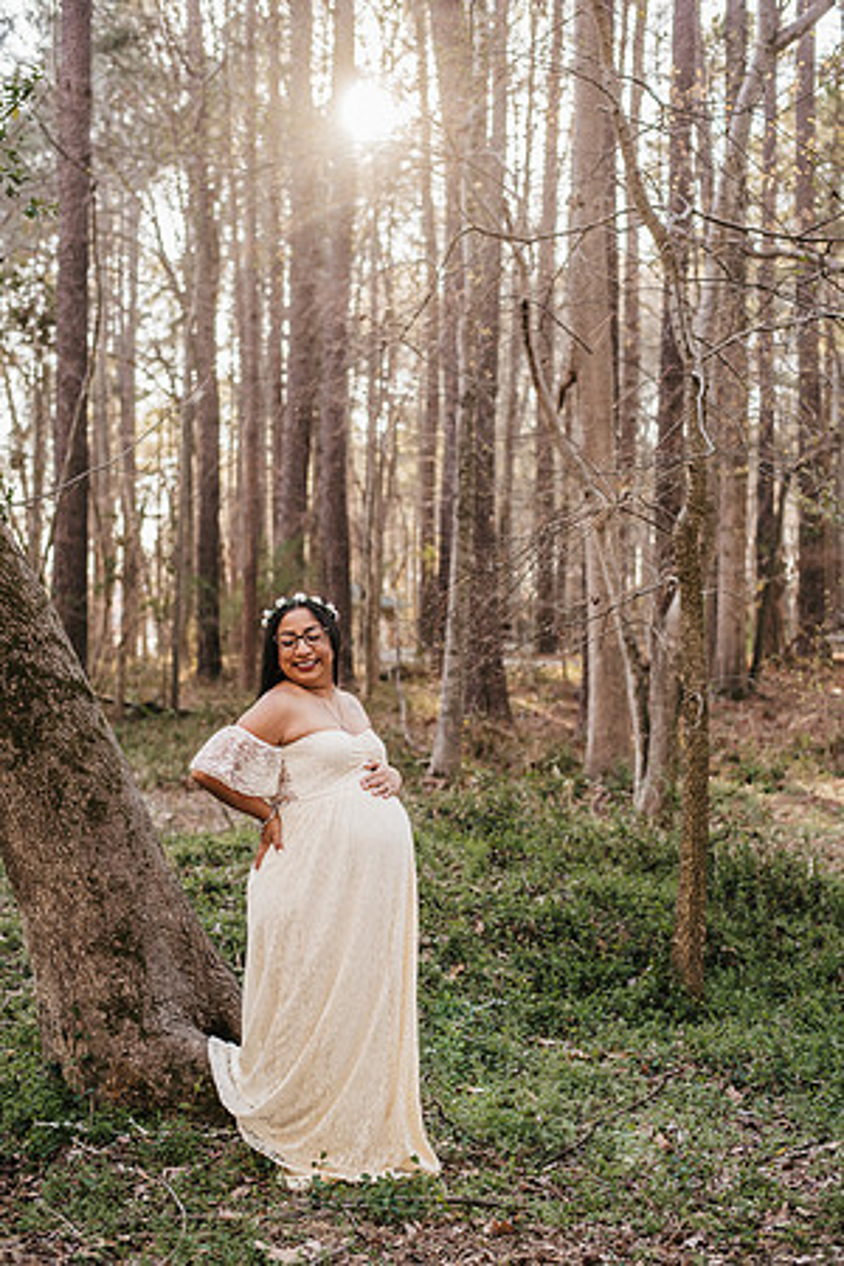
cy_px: 633
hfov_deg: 27.0
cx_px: 422
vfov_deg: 39.6
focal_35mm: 50
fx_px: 1758
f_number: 2.8
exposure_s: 1/400
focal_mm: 50
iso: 400
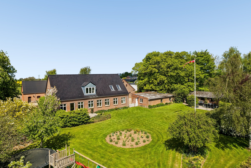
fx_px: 153
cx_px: 126
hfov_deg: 78.6
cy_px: 84
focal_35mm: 22
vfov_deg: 57.2
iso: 100
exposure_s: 1/240
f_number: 2.8
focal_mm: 8.4
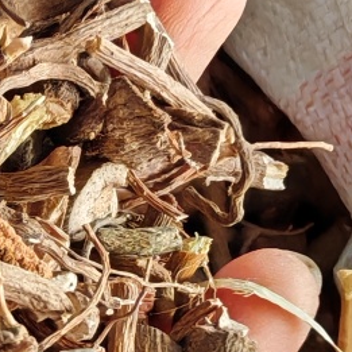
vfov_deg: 18.5
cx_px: -150
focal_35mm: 94
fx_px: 1081
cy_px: 185
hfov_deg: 17.0
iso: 200
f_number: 2.2
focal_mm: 1.96
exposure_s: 1/50
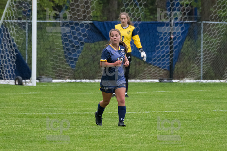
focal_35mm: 405
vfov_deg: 3.4
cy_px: 76
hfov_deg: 5.1
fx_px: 2552
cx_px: 114
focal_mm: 270
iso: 4000
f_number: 5.6
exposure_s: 1/1600
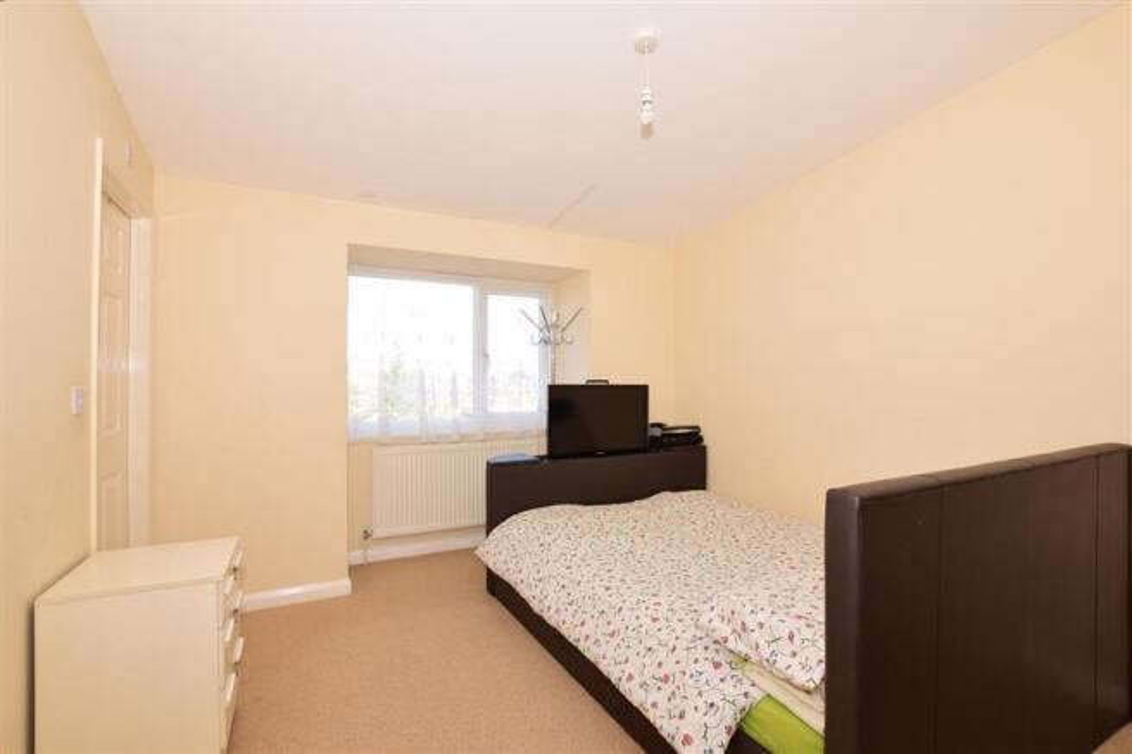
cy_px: 377
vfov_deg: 77.3
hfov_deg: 100.4
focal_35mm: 15
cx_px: 566
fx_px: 472
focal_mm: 10
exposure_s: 1/200
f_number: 6.3
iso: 400
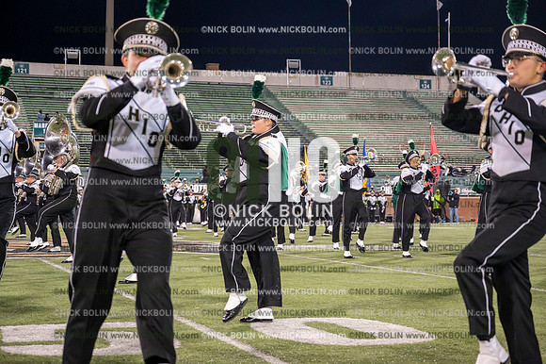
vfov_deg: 19.4
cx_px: 273
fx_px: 1061
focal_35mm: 70
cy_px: 182
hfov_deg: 28.9
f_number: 4.5
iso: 5000
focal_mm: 70
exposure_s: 1/640
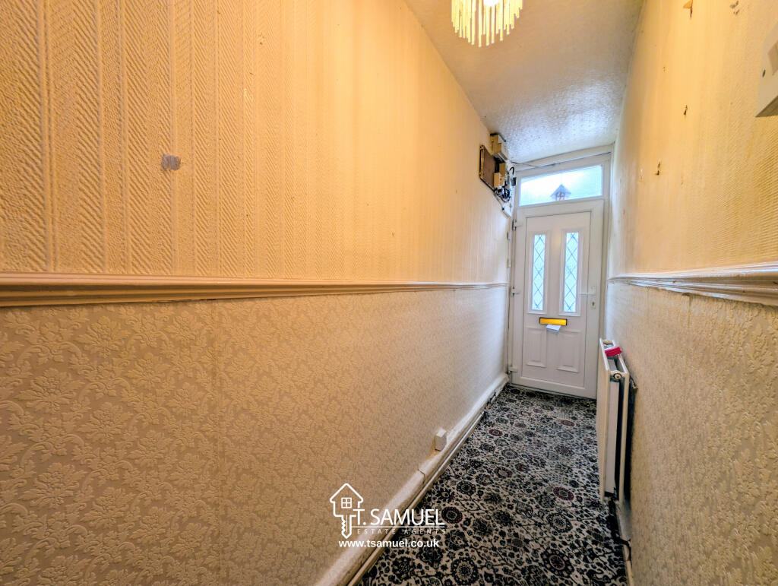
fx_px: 270
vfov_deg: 94.6
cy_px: 293
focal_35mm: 12
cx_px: 389
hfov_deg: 110.5
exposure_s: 1/100
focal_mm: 2.23
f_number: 1.95
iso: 68
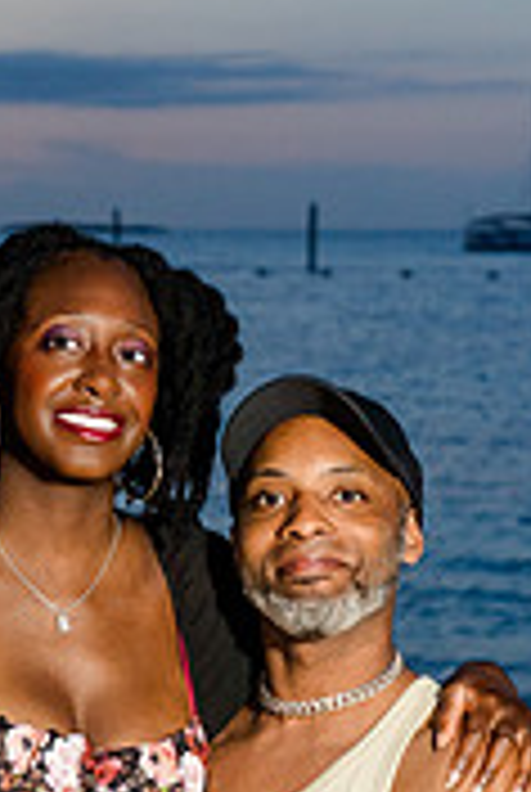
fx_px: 3372
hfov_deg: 9.0
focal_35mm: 153
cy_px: 810
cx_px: 115
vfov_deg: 13.2
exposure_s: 1/200
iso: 1000
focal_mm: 60
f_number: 5.6
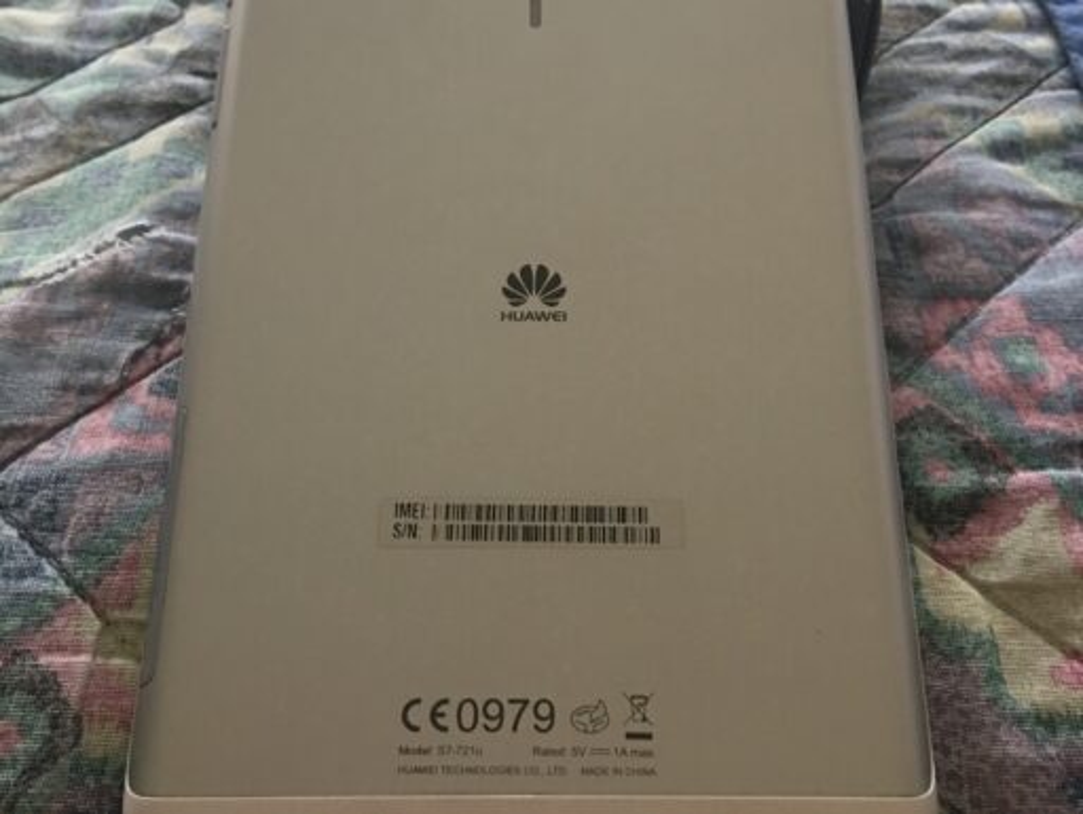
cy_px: 407
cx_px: 542
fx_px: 908
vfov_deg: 48.3
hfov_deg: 61.6
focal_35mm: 29
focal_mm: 4.15
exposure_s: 1/17
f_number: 2.2
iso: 80
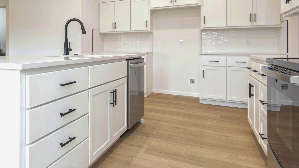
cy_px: 48
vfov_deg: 42.0
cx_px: 86
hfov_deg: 66.7
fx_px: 214
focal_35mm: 27
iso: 400
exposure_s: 1/15
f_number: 6.7
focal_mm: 18
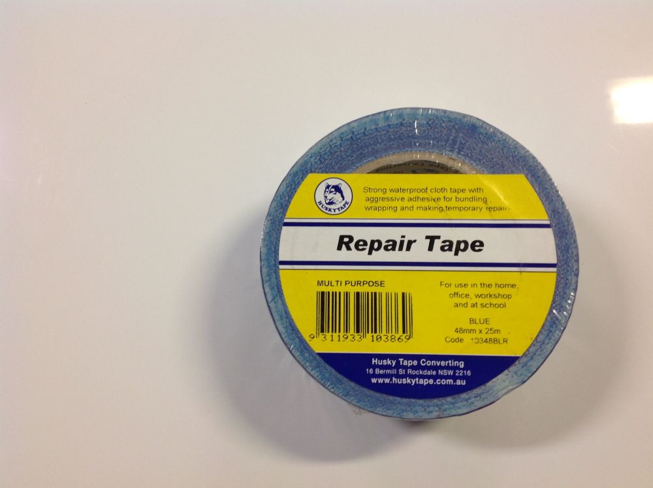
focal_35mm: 35
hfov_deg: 52.7
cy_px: 244
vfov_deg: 40.6
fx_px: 659
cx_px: 326
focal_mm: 4.28
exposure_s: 1/17
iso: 80
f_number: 2.4
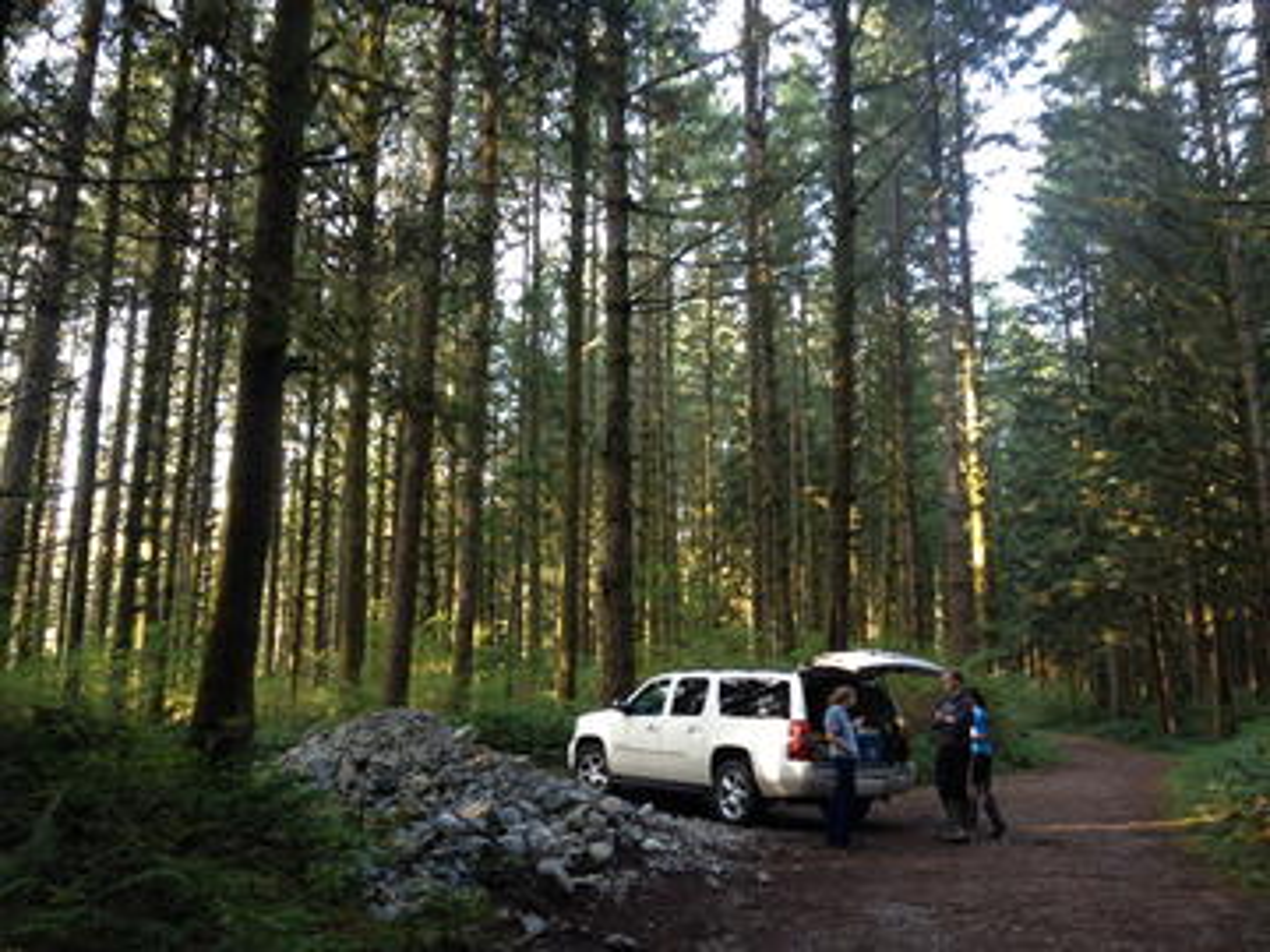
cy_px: 476
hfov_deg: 52.6
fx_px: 1284
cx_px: 635
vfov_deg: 40.7
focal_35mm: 35
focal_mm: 4.28
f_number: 2.4
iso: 80
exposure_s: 1/20
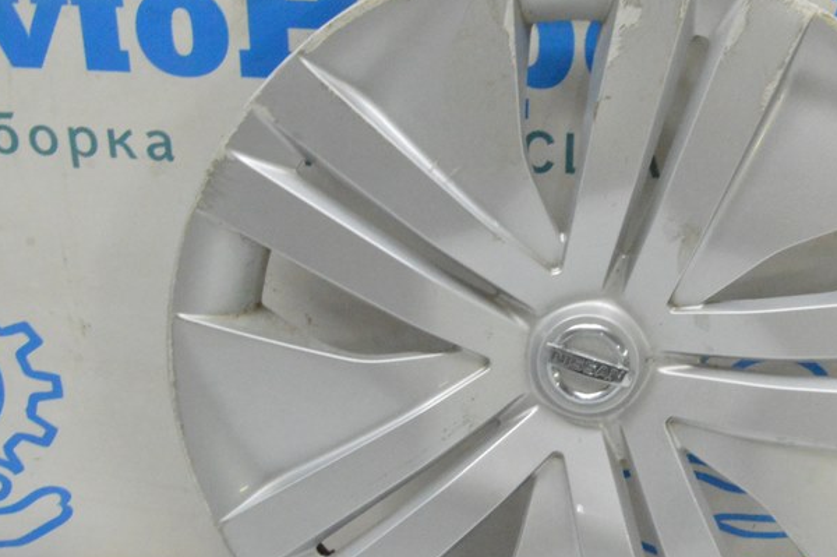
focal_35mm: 59
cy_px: 309
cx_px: 619
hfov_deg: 33.4
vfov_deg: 23.0
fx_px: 1367
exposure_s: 1/20
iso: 6400
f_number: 20
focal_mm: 23
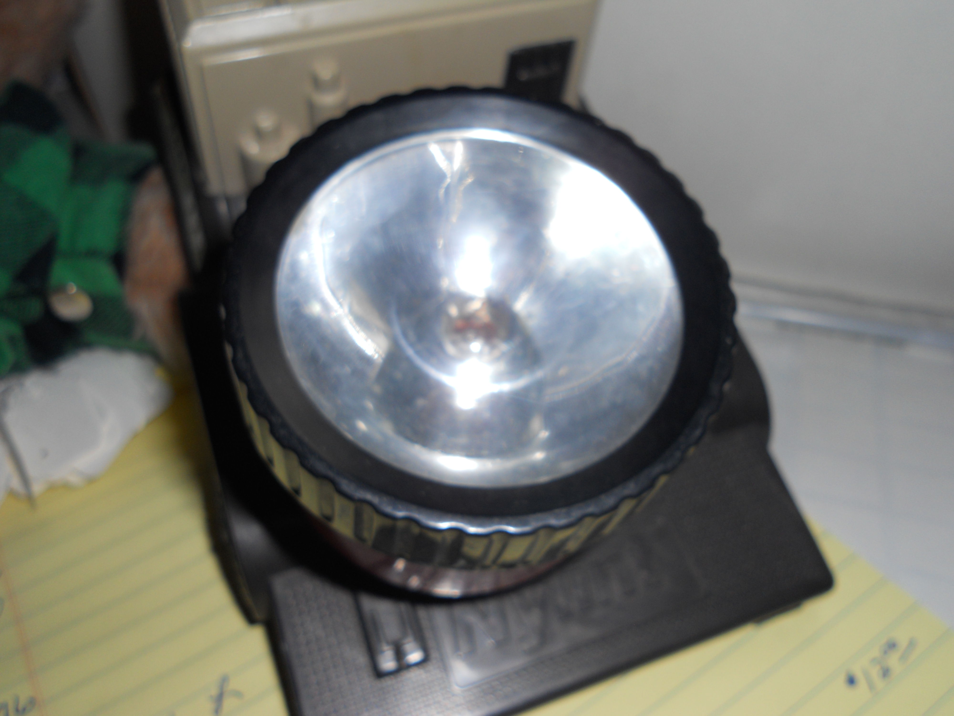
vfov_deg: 44.2
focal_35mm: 32
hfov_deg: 56.8
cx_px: 477
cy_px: 358
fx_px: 882
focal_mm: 5.8
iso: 80
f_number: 8.8
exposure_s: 1/25
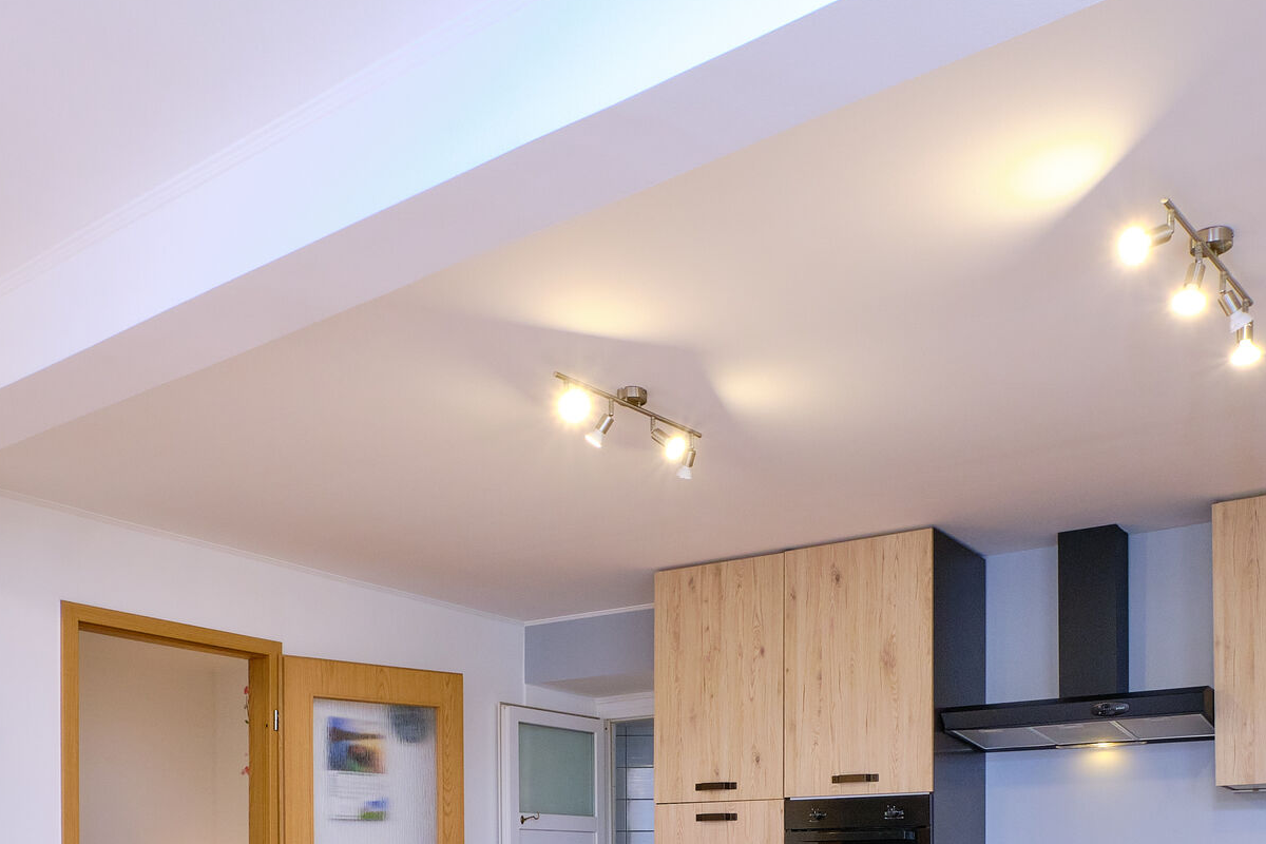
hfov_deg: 54.4
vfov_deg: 33.8
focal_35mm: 35
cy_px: 885
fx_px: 1231
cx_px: 626
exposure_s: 1/30
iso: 320
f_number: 9
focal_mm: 10
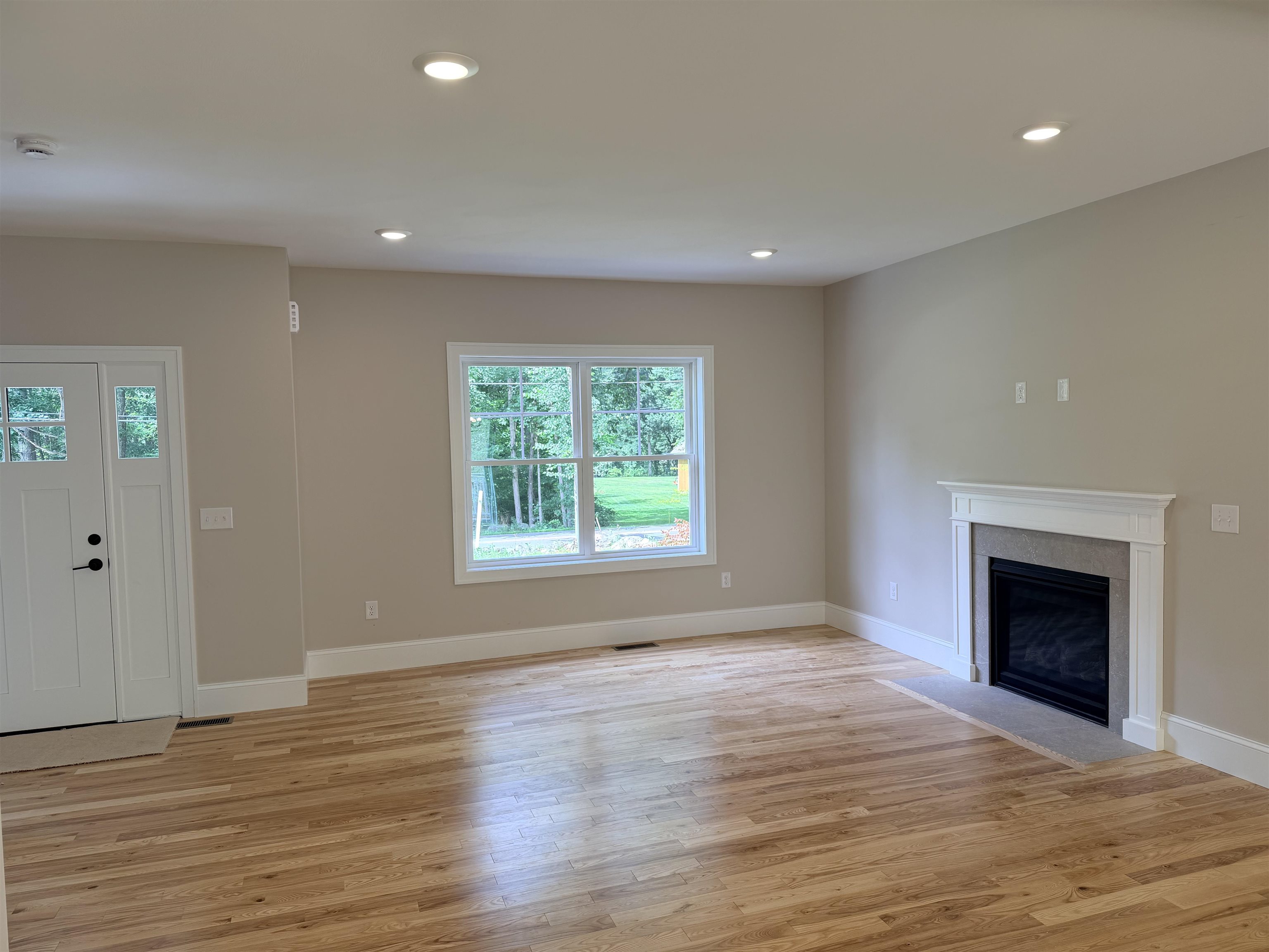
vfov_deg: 56.8
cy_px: 476
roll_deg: +0.8
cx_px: 634
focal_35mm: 24
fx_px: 880
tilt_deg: -2.7
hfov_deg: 71.6
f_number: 1.78
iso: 80
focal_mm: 6.76
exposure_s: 1/210
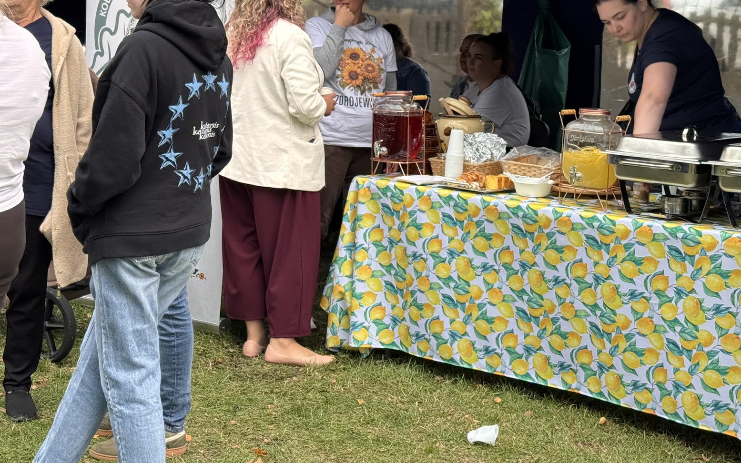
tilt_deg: -3.4
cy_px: 106
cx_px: 285
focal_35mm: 67
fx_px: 1353
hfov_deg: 30.5
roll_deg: -2.2
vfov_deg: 19.3
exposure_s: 1/926
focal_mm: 6.76
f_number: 1.78
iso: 64
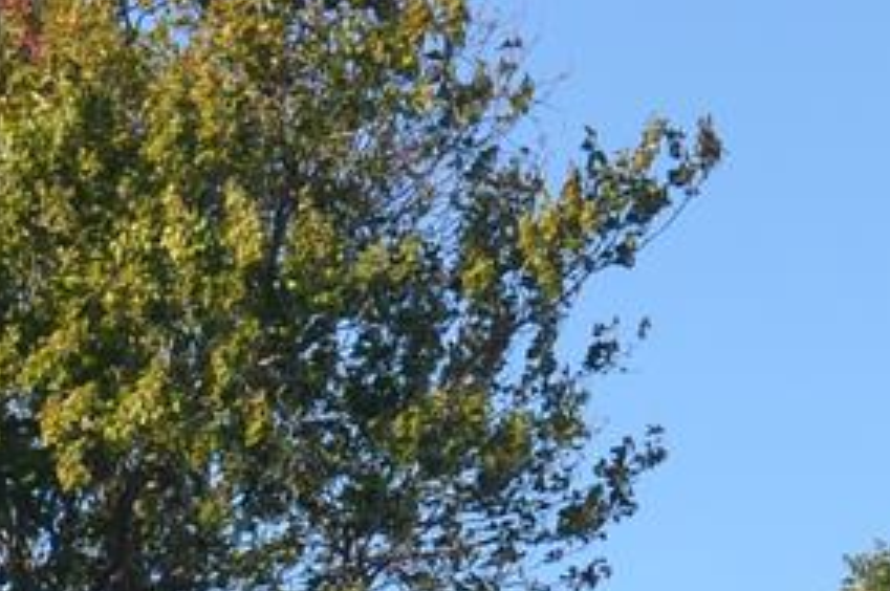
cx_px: 635
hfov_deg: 5.9
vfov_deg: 3.9
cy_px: 1424
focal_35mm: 347
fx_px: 8569
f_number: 6.3
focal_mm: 32
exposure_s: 1/250
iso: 100
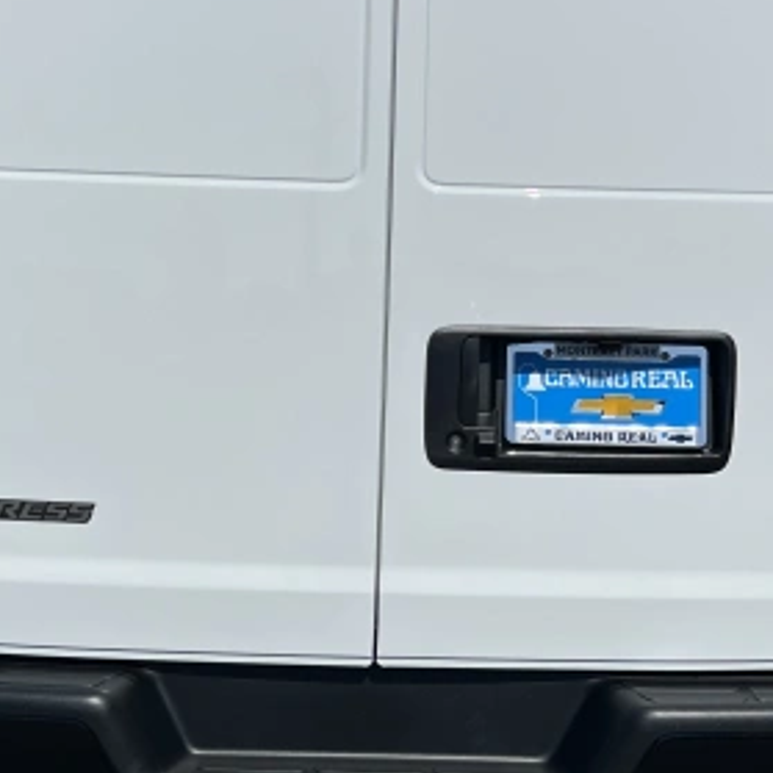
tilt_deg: -7.6
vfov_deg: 26.1
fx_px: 1667
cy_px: 366
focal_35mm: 66
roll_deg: +1.4
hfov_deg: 26.1
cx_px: 366
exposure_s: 1/14286
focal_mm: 5.7
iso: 50
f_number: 1.5
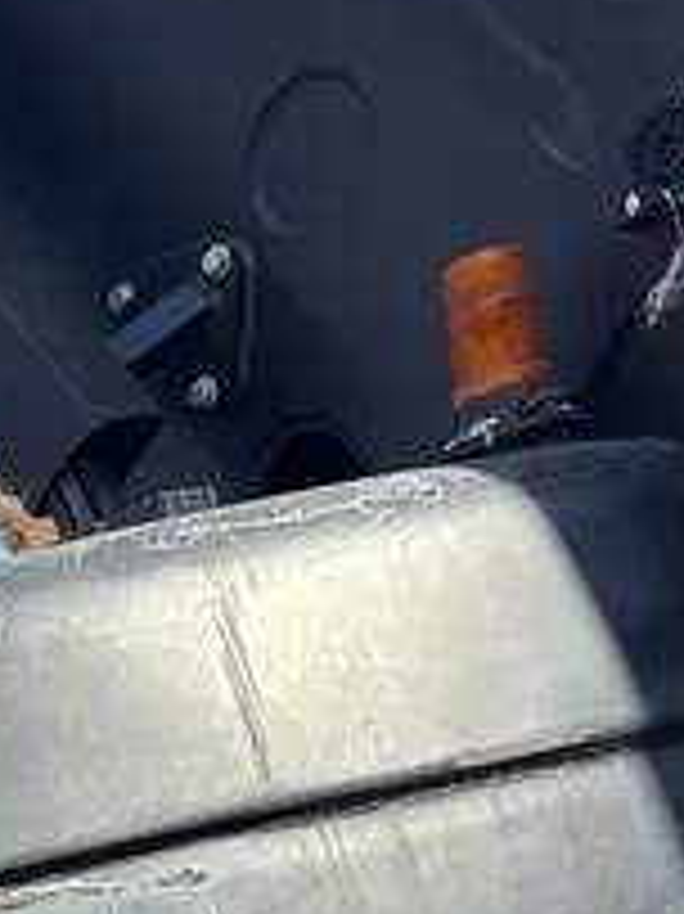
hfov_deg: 14.2
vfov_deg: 17.8
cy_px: 1511
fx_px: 2479
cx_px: -472
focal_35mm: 94
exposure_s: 1/1048
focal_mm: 5.96
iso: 50
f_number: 1.6
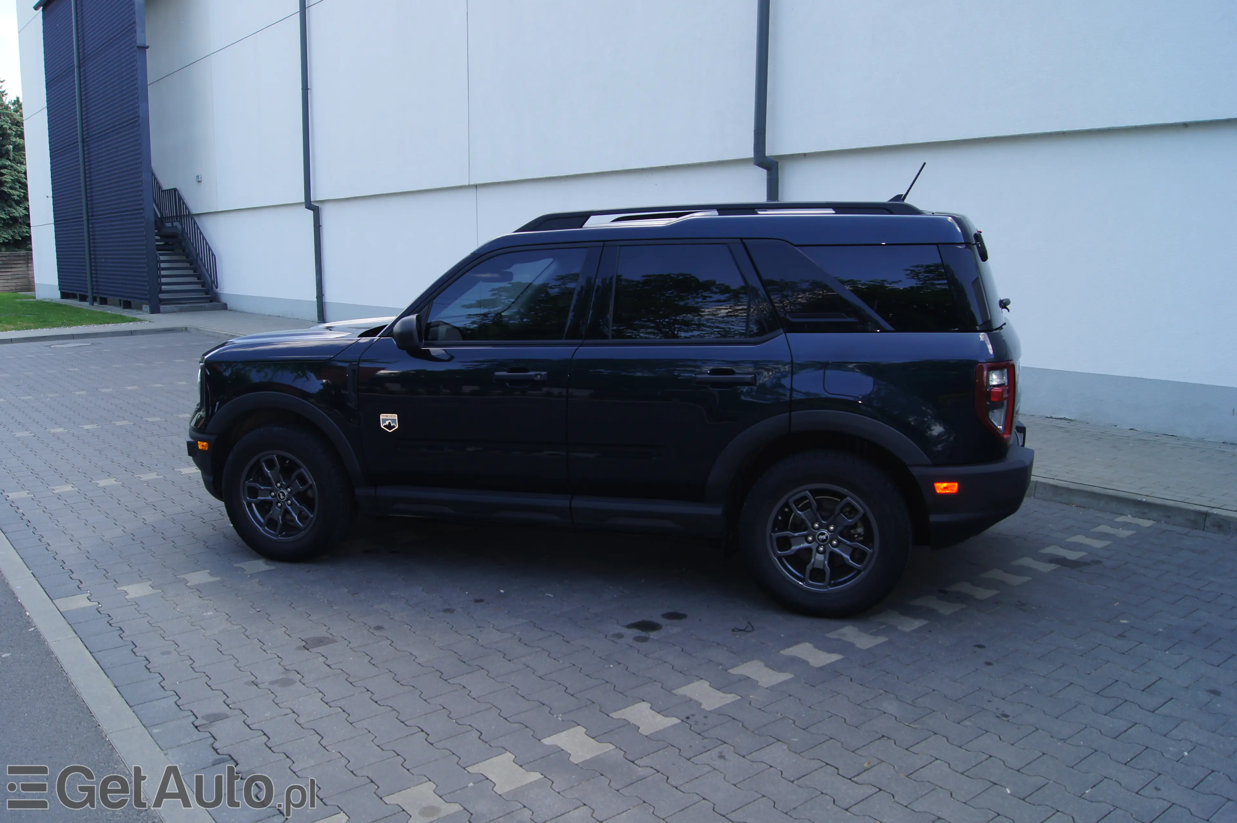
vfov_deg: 43.6
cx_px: 618
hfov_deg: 62.0
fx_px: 1030
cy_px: 412
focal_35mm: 30
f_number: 7.1
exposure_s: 1/80
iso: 100
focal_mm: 20
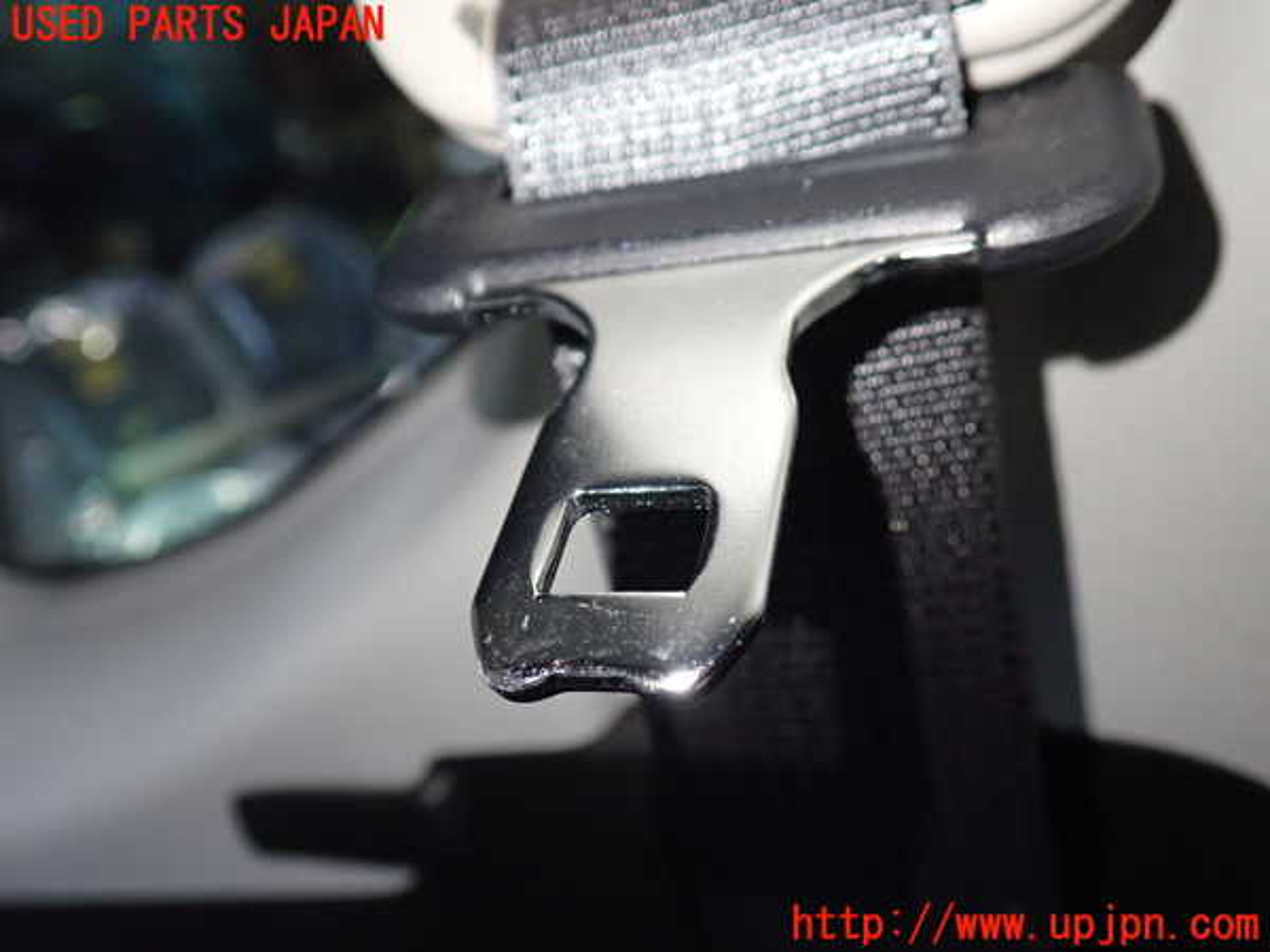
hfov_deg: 60.0
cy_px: 476
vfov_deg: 46.8
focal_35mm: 30
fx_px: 1101
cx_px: 635
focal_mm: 5.4
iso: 400
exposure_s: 1/30
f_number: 2.3
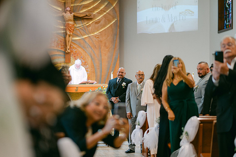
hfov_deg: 23.9
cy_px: 78
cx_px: 118
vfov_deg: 16.1
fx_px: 557
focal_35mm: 85
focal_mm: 85
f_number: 1.8
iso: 400
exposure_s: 1/125
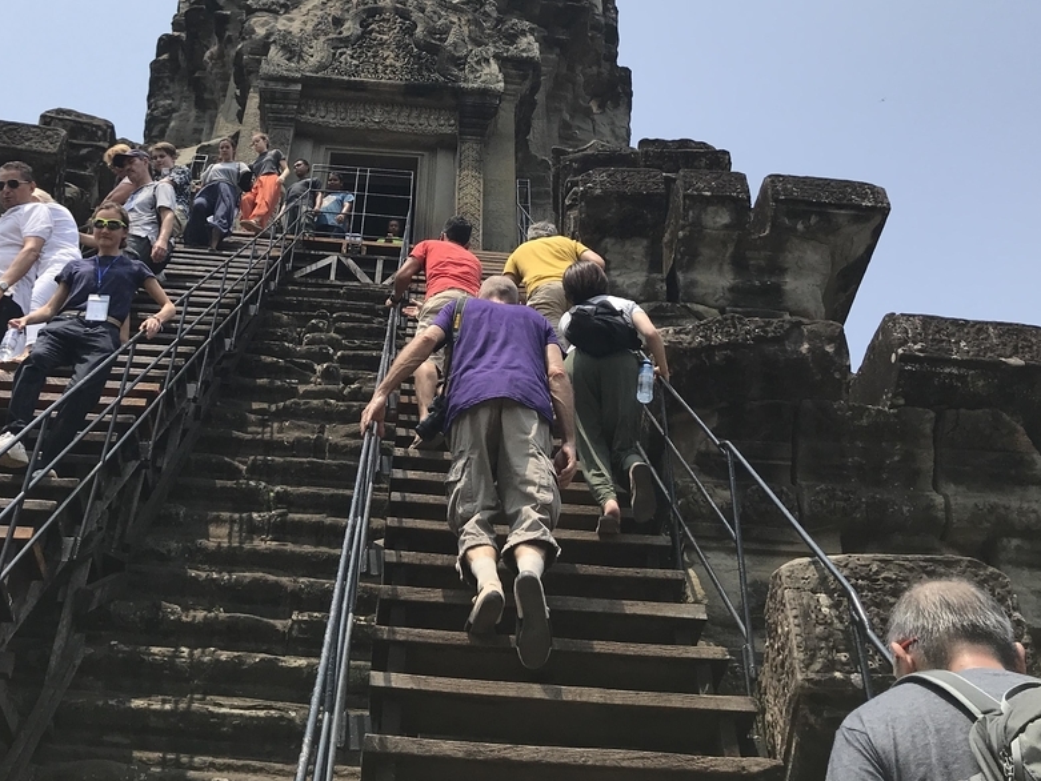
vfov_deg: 32.9
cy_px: 195
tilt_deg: +46.9
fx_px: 1293
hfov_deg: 43.7
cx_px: 429
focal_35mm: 43
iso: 20
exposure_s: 1/3690
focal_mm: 3.99
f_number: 1.8
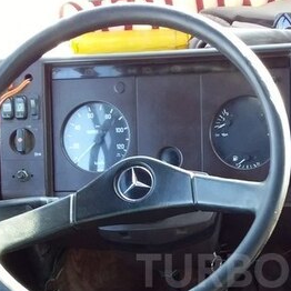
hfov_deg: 24.4
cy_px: 270
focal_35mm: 69
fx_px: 656
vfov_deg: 24.2
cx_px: 250
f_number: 2.2
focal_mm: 3.3
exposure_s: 1/50
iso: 80
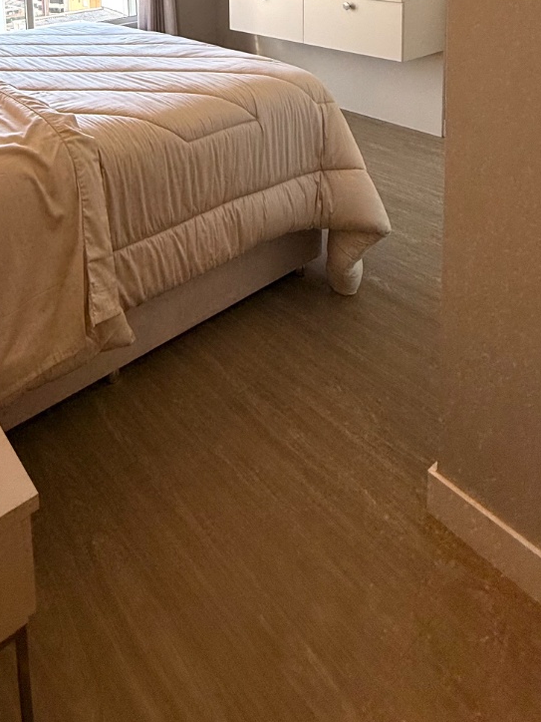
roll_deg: +1.7
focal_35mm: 29
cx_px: 100
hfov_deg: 45.5
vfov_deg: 49.4
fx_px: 604
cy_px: -11
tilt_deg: -6.5
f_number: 2.2
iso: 64
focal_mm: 2.22
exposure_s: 1/125
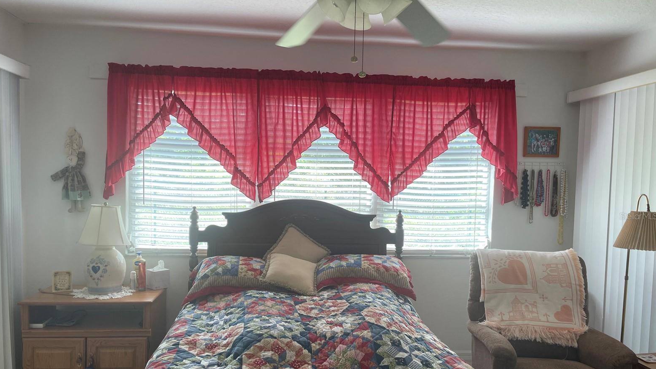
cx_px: 324
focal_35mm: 29
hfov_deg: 66.1
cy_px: 216
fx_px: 504
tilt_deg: -0.2
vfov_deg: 40.0
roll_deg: -0.8
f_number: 1.6
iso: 50
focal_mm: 4.2
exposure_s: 1/120
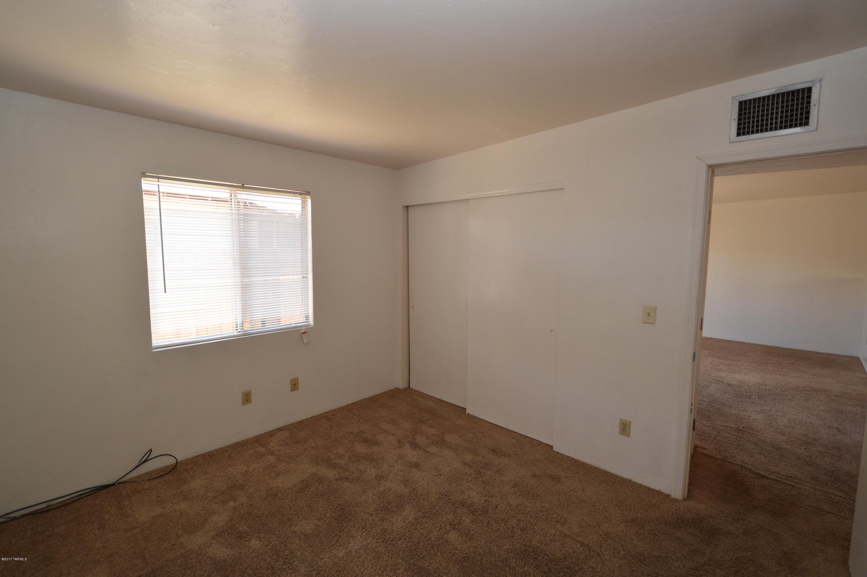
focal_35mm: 15
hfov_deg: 100.4
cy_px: 288
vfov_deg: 77.2
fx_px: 361
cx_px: 434
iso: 400
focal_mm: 10
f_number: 4.5
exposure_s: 1/80
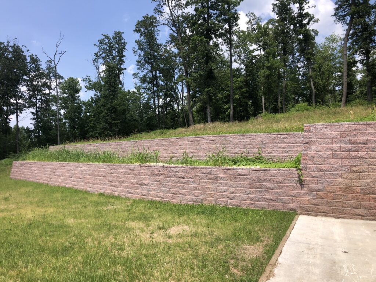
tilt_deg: +3.3
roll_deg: +0.3
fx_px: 304
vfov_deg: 49.7
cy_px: 141
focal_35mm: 28
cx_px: 188
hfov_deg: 63.4
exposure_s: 1/1548
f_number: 1.8
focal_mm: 3.99
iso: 20
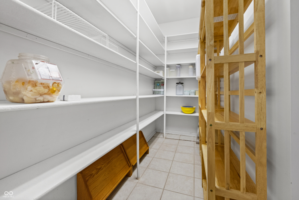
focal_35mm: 16
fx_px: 129
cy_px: 100
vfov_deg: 75.5
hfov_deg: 98.5
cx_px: 150
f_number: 9
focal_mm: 15.5
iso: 9000
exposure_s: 1/15
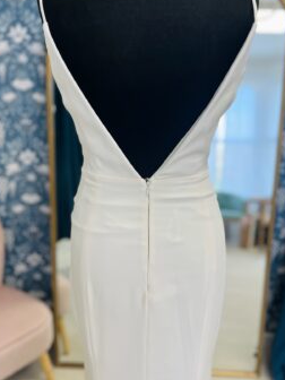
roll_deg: +2.1
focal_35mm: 33
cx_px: 146
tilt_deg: -17.5
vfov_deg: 55.3
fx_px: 362
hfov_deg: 42.9
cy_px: 206
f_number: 1.6
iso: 50
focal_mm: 5.1
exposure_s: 1/100
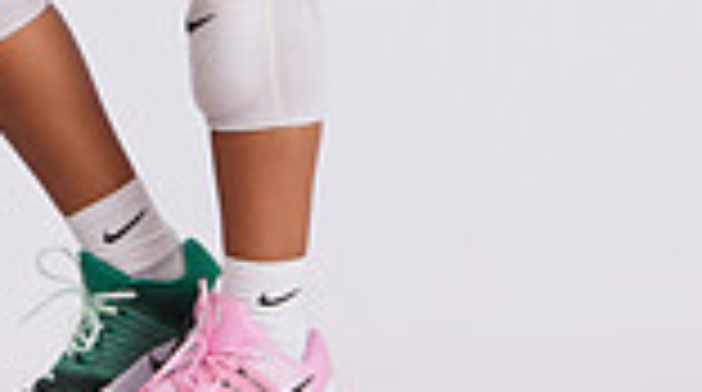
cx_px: 68
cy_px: -505
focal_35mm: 297
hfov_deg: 7.3
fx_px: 5517
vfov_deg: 4.0
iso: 200
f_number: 5.6
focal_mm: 98
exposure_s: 1/200
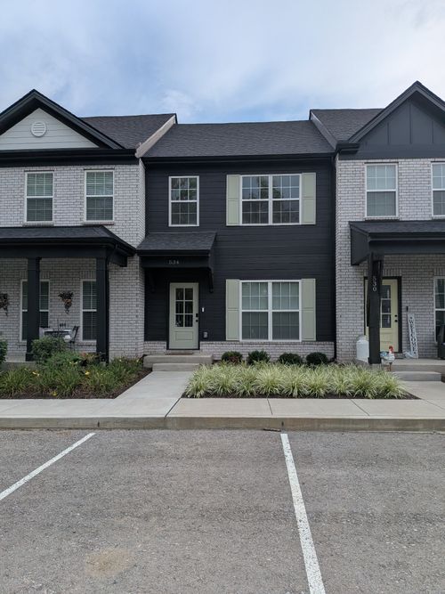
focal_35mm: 24
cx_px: 222
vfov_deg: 71.6
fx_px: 412
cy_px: 297
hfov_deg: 56.8
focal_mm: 4.53
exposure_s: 1/1976
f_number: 1.7
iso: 30
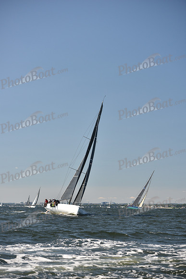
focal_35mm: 90
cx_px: 93
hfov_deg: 15.2
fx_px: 697
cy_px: 140
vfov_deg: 22.6
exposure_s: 1/1000
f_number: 3.5
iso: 250
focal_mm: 90
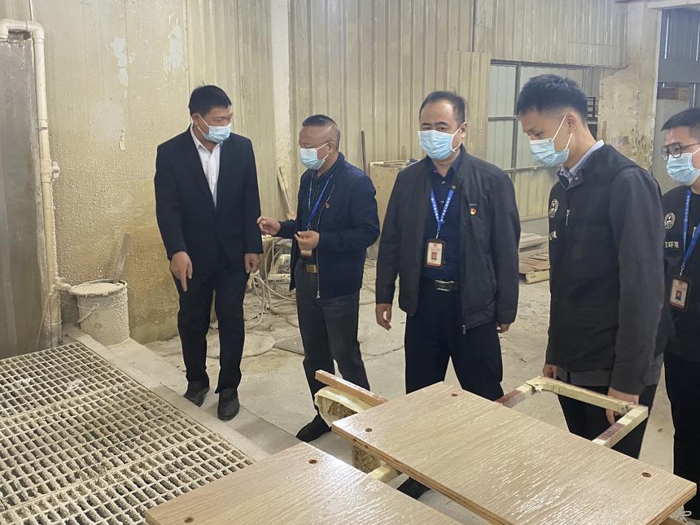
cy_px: 223
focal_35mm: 34
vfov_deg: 41.7
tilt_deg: -9.4
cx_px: 385
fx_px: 688
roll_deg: +0.2
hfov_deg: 53.9
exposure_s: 1/50
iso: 250
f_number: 1.8
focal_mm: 4.25
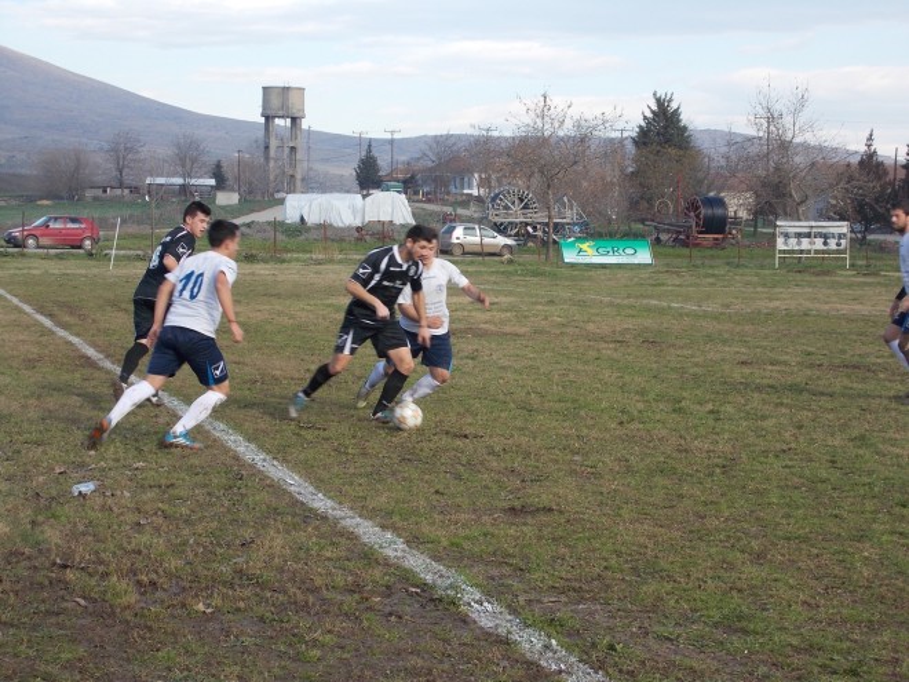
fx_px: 2258
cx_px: 454
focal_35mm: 86
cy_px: 341
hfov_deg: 22.8
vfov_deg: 17.2
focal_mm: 15.4
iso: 80
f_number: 6.3
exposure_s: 1/100
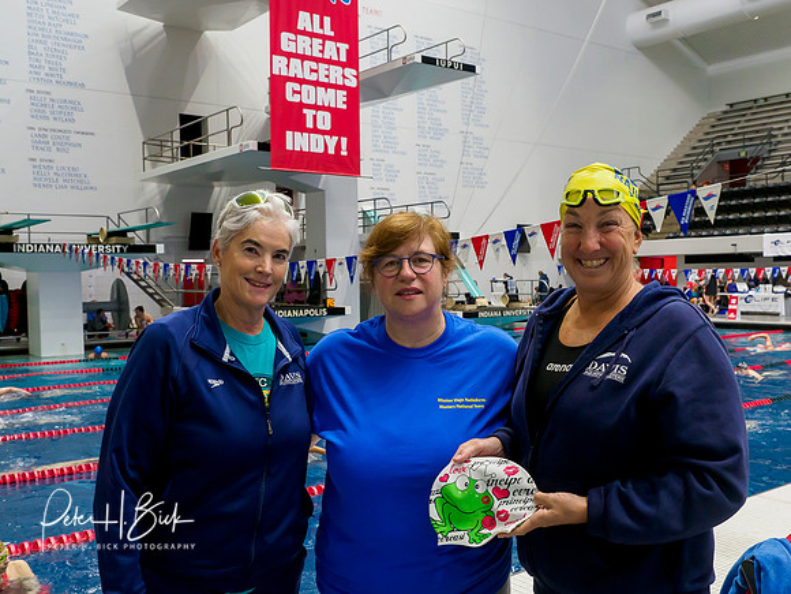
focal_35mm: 35
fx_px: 800
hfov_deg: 52.6
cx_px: 423
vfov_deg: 40.7
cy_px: 324
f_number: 4.5
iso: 1600
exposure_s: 1/125
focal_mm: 13
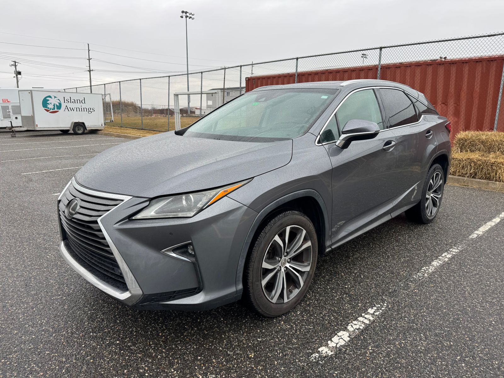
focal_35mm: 24
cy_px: 189
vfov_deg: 56.8
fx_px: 349
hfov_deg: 71.6
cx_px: 252
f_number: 1.78
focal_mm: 6.76
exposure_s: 1/283
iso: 80
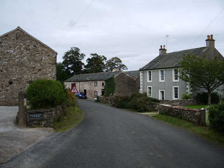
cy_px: 84
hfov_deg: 52.6
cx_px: 112
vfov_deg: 40.7
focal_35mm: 35
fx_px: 226
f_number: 4.3
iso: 50
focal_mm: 5.8
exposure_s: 1/200
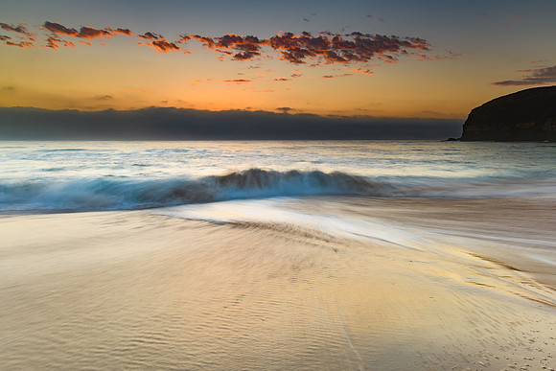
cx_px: 278
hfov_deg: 73.3
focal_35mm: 24
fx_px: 374
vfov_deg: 52.8
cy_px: 186
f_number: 10
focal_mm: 16
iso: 50
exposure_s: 1/1.25
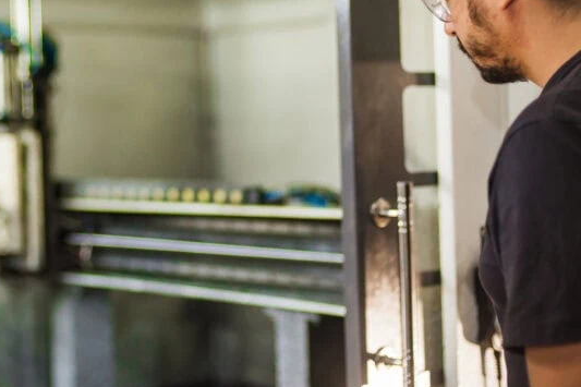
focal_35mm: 75
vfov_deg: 18.1
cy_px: 141
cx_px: 215
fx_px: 1210
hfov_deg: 26.9
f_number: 1.8
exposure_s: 1/200
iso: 1000
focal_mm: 50
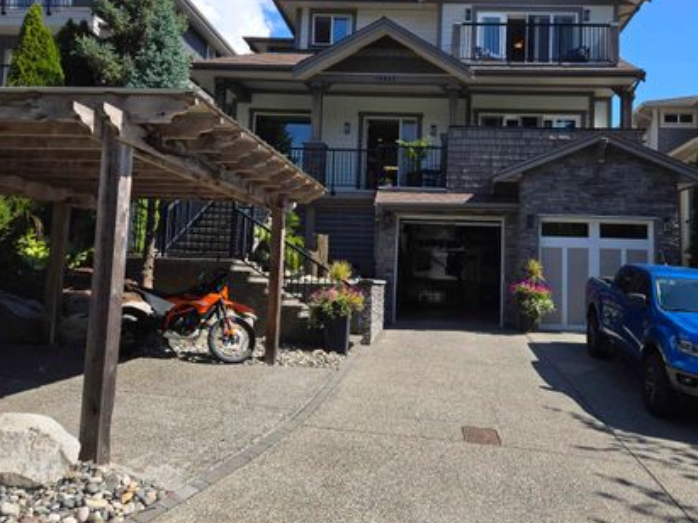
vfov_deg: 49.7
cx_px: 418
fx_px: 564
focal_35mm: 28
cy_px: 240
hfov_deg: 62.9
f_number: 1.8
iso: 25
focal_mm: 5.4
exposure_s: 1/1290
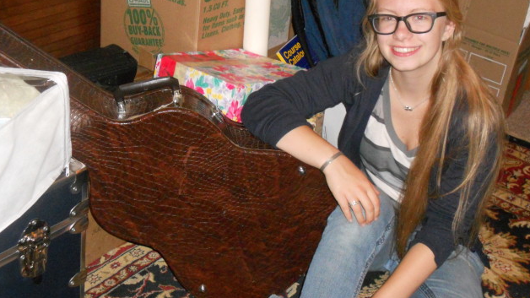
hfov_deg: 34.9
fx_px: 843
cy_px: 104
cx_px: 266
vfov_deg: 20.0
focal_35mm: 60
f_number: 4.8
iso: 800
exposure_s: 1/30
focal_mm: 9.8
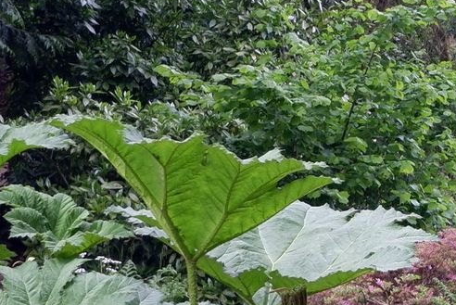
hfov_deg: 10.0
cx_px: 877
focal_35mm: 193
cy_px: 161
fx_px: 2447
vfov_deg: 7.1
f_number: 4.4
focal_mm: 25.6
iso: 200
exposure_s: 1/58
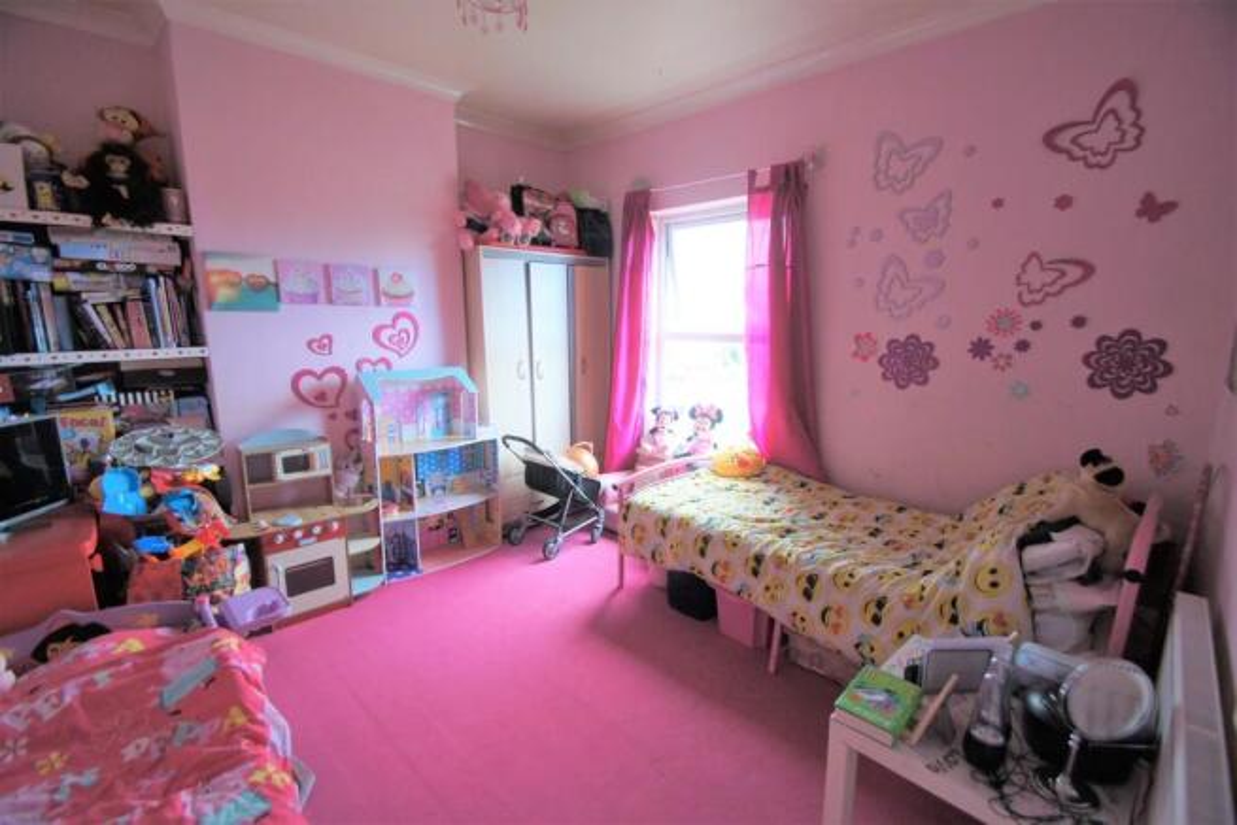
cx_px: 618
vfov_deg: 77.4
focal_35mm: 15
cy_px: 412
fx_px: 515
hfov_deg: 100.4
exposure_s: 1/30
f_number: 3.5
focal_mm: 10
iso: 640
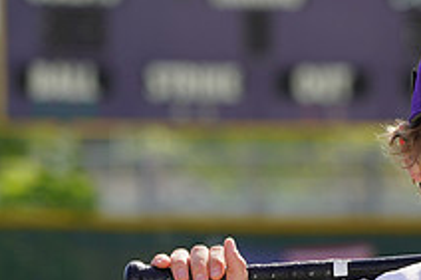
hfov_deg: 3.5
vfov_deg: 2.3
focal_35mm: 596
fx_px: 6964
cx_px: 542
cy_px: 332
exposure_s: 1/250
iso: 100
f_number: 8
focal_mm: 218
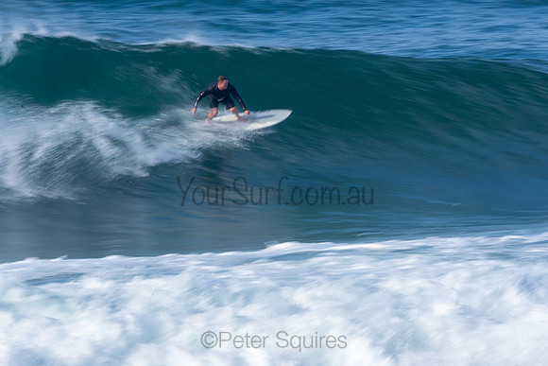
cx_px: 274
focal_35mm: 750
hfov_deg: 2.7
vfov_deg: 1.8
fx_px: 11419
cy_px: 183
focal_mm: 500
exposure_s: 1/30
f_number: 22
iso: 100
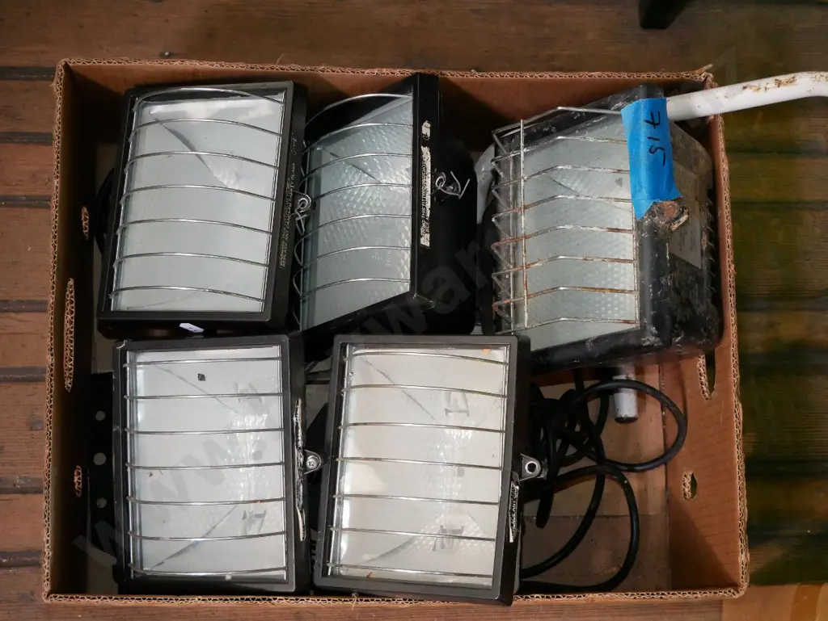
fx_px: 1340
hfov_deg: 34.3
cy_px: 310
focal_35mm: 56
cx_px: 414
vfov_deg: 26.1
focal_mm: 28
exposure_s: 1/80
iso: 3200
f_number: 4.7
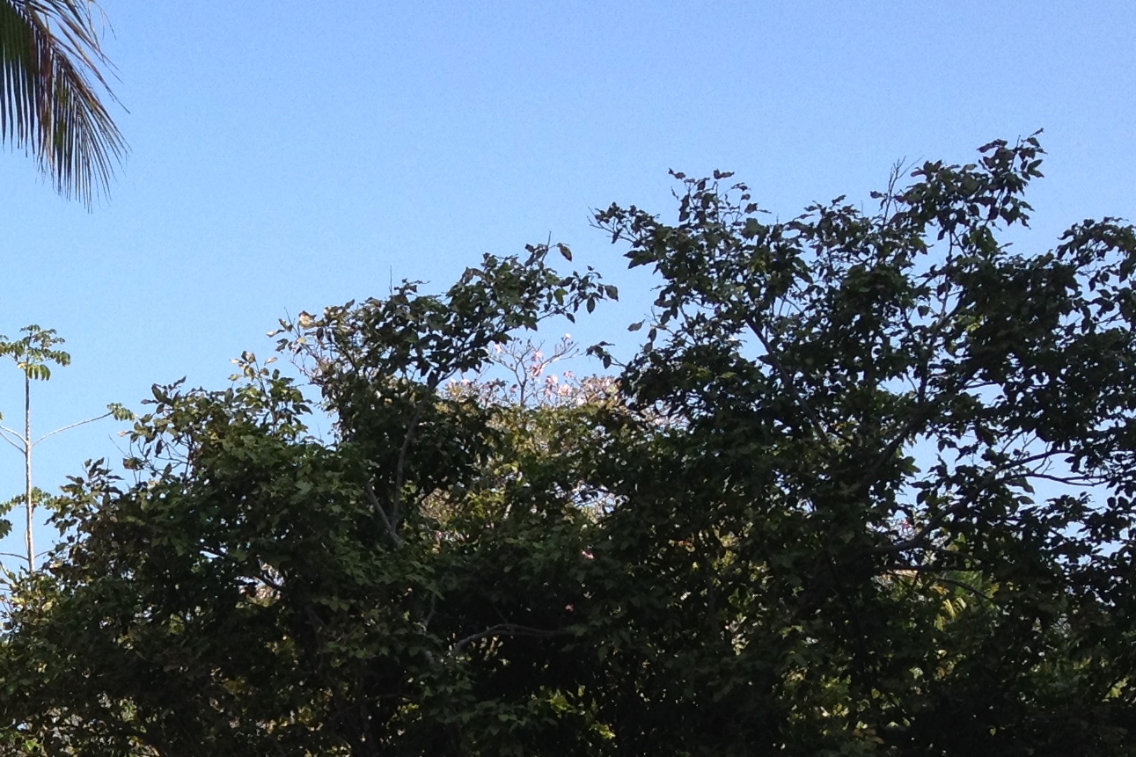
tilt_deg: -7.3
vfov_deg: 14.3
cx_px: -129
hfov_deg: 21.0
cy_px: 940
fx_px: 2903
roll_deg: -0.7
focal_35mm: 92
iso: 50
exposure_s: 1/1022
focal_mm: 4.28
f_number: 2.4
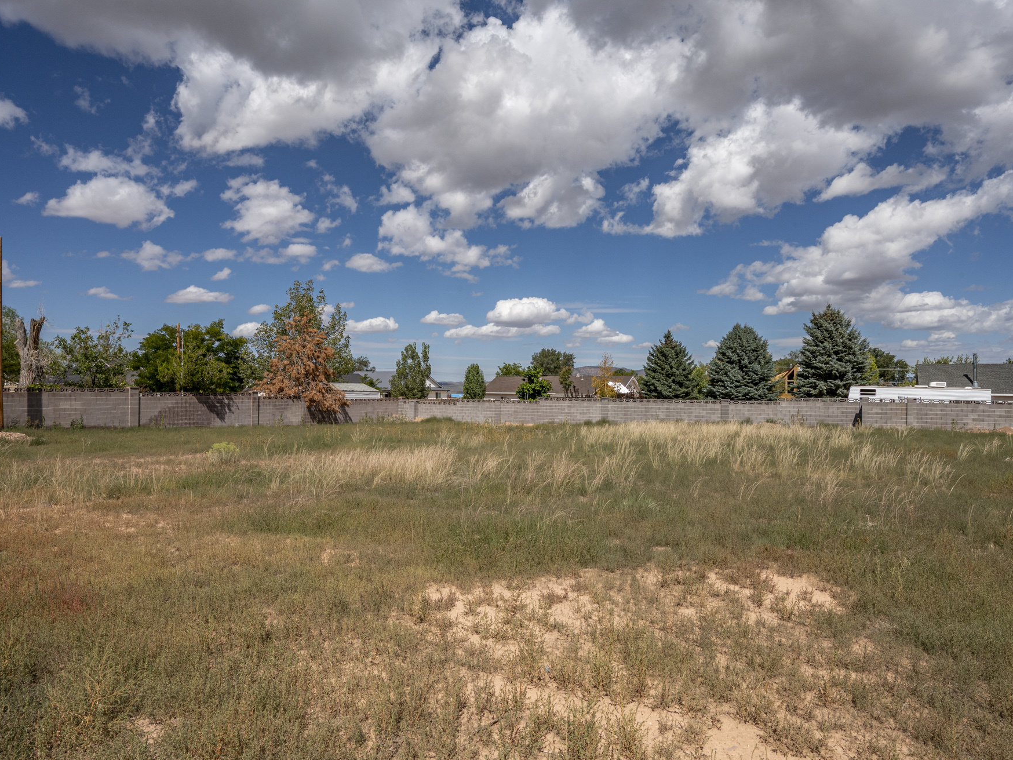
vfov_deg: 61.1
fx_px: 644
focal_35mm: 22
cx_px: 527
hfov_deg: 76.4
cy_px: 383
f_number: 14
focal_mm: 20
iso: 320
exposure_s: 1/800
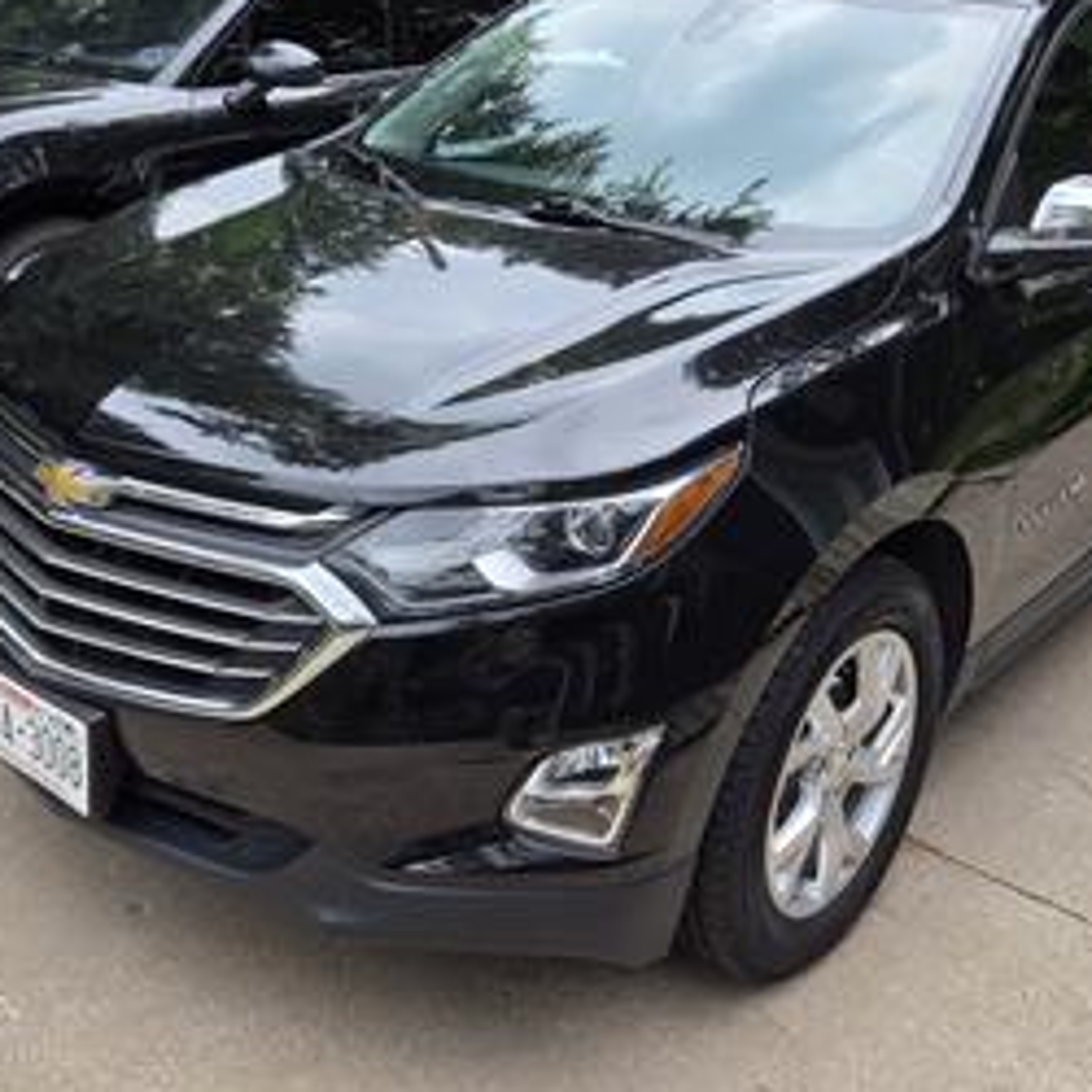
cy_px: 454
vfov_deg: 40.8
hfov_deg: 40.9
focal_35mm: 41
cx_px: 511
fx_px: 1463
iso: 40
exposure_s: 1/180
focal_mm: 5.4
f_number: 1.8
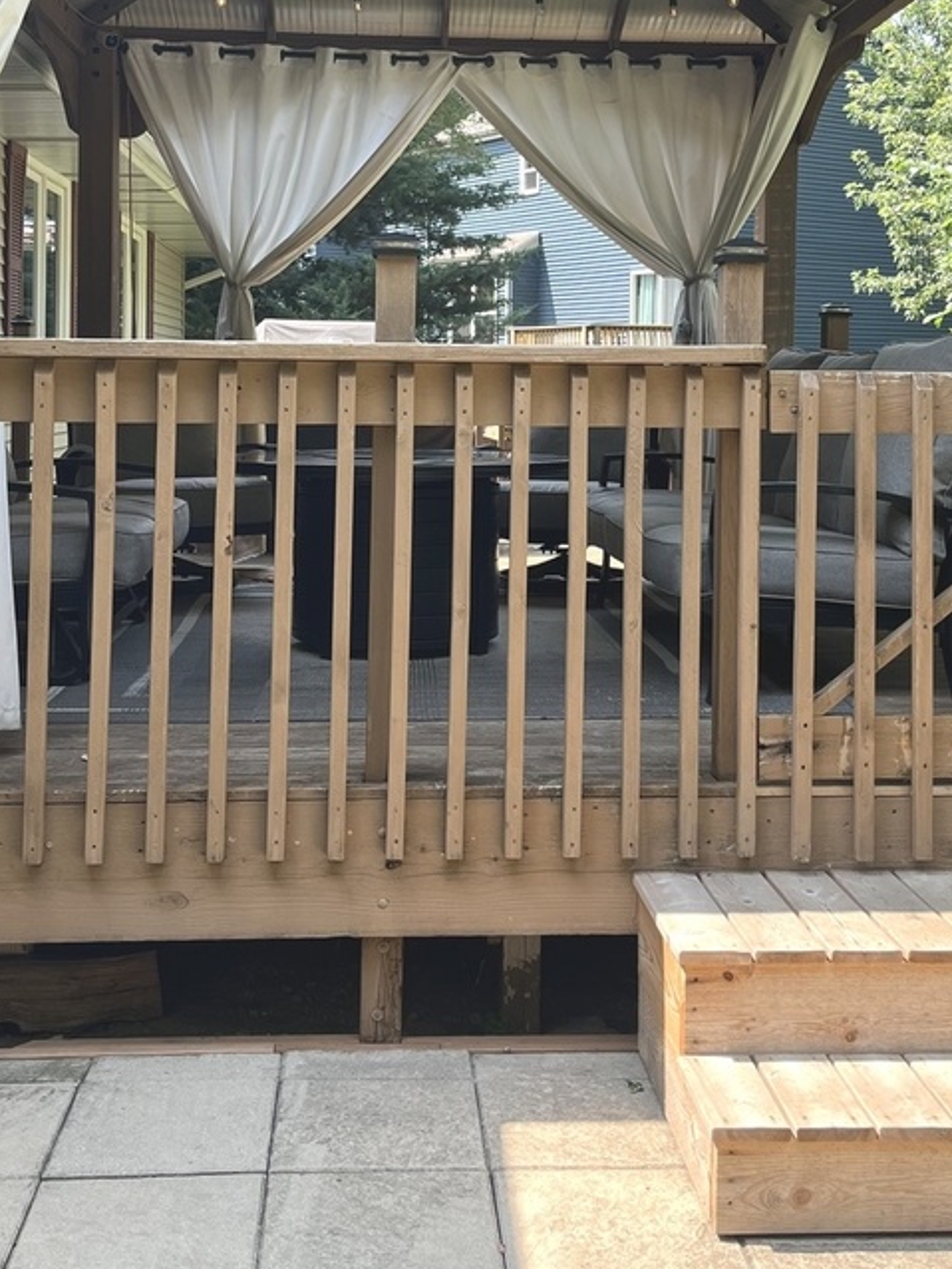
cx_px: 507
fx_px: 1612
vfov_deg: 42.0
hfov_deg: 32.9
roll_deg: -1.2
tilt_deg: -0.3
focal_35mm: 44
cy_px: 366
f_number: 1.6
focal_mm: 5.1
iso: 50
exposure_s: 1/504
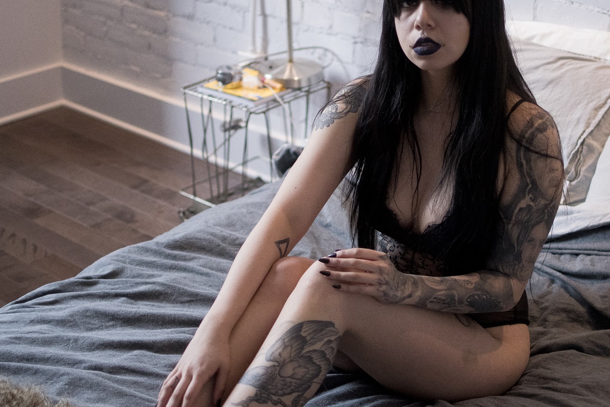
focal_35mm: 71
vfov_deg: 19.2
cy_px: 153
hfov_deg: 28.5
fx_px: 1198
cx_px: 364
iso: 3200
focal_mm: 35
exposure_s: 1/3200
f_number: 1.8
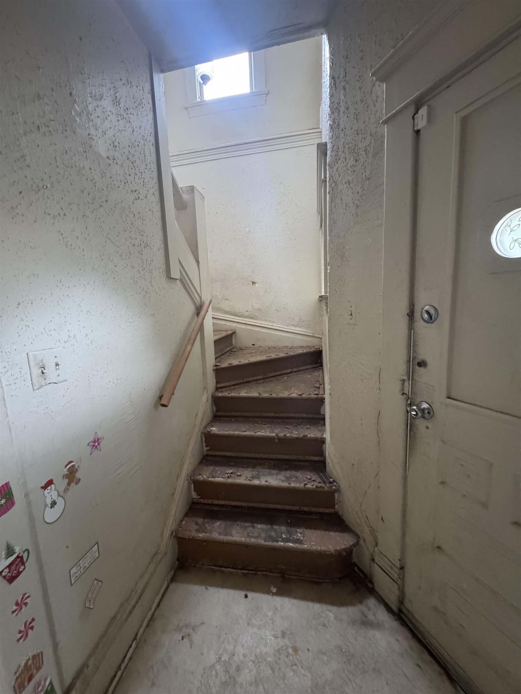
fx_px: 281
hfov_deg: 85.7
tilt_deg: -8.5
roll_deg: +4.2
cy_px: 347
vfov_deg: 102.1
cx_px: 260
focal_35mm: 14
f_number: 2.2
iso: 1250
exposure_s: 1/60
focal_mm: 2.22
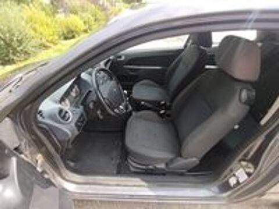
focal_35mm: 15
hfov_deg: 98.2
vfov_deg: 81.7
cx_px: 140
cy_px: 104
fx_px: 121
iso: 50
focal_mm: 1.65
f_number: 2.2
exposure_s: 1/224
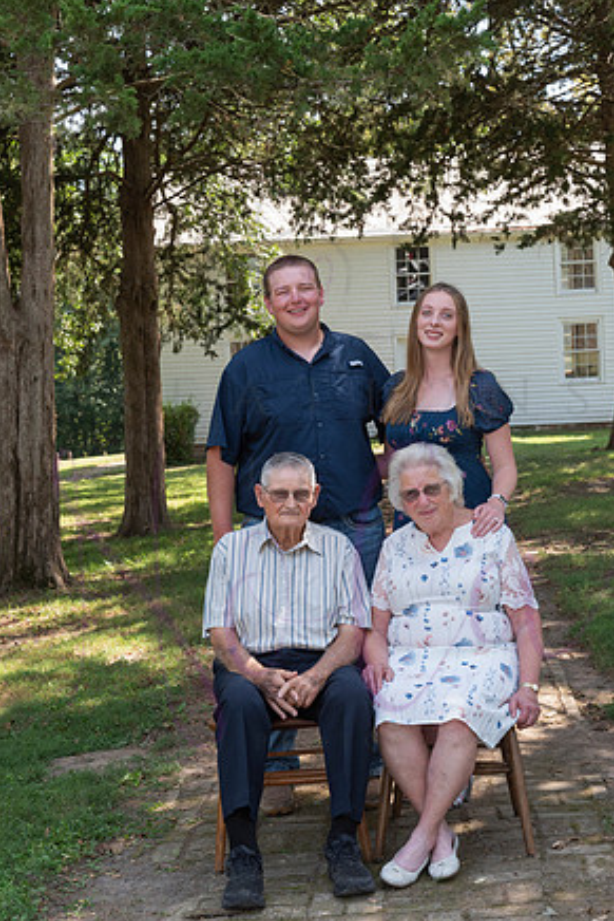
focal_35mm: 64
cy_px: 471
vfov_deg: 31.4
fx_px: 1636
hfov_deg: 21.3
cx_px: 310
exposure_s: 1/200
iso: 500
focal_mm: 62
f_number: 8
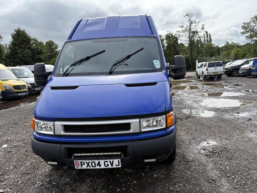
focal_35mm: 26
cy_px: 96
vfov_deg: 53.1
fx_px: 193
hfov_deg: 67.3
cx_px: 128
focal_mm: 5.96
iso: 50
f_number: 1.6
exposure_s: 1/1420
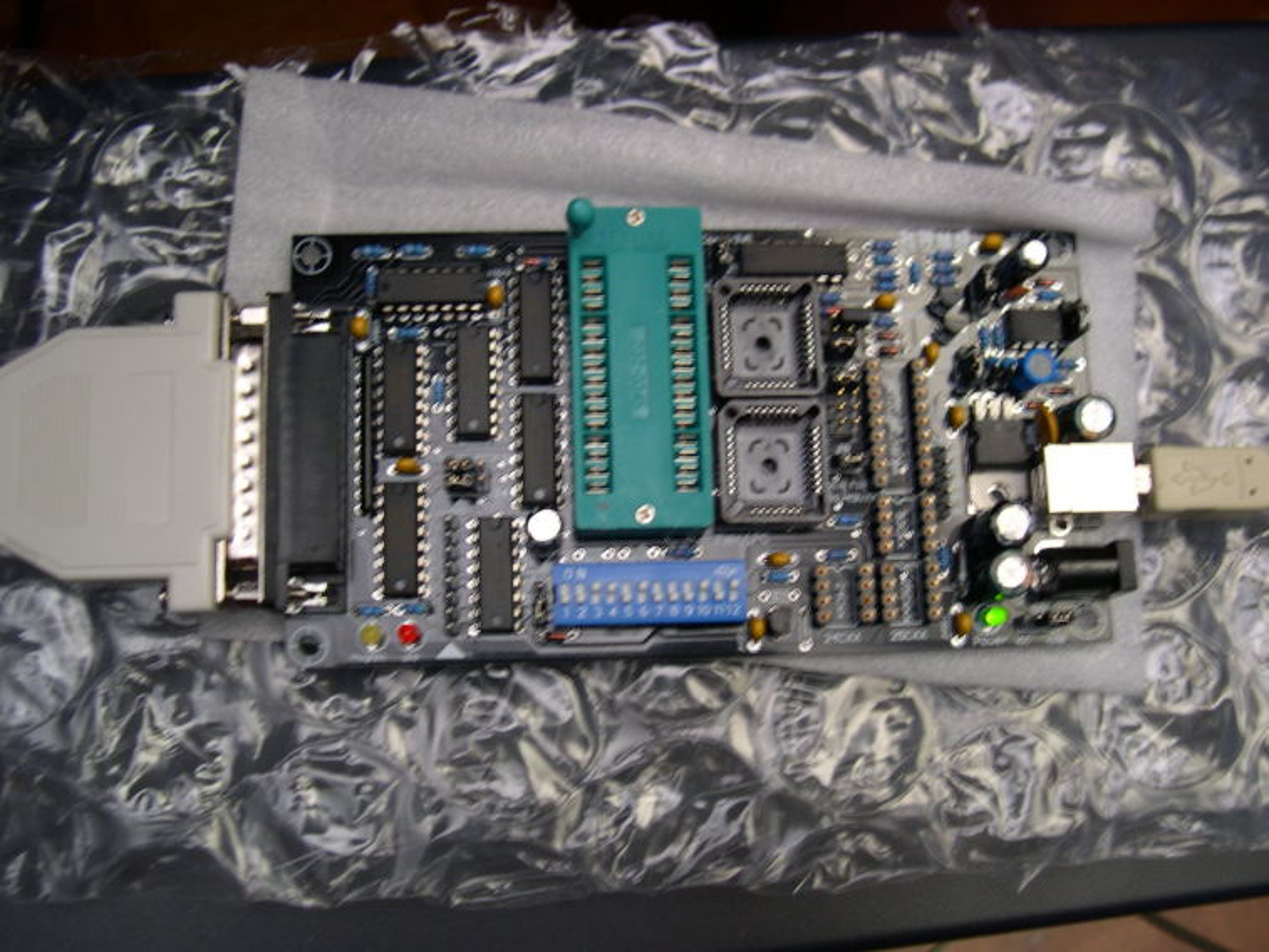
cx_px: 634
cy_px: 476
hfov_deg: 49.0
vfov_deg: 37.7
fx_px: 1393
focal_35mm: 38
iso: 152
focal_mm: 8
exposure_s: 1/4.8
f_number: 2.8
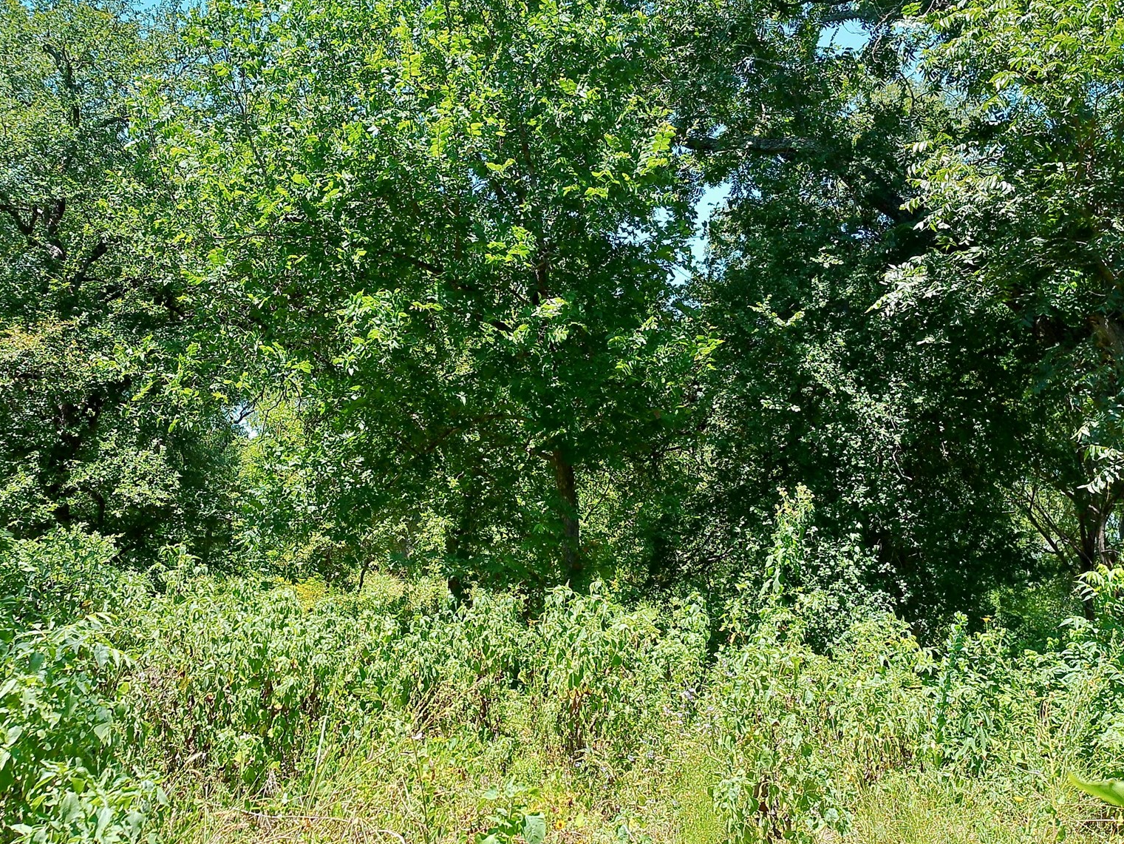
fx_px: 1137
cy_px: 395
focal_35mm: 35
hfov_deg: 52.6
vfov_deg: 40.7
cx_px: 543
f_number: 2
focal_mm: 6.8
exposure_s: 1/664
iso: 100
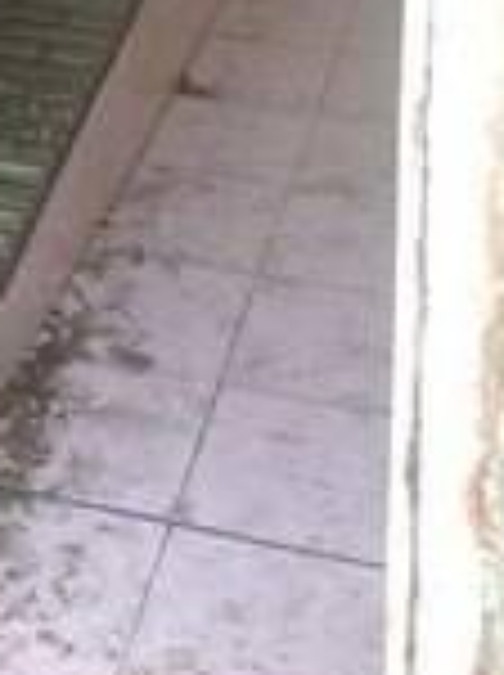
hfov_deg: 14.1
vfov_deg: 18.8
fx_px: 1869
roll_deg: +3.6
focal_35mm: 96
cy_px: -230
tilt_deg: -13.9
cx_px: -315
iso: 32
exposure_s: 1/50
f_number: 2.2
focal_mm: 4.15
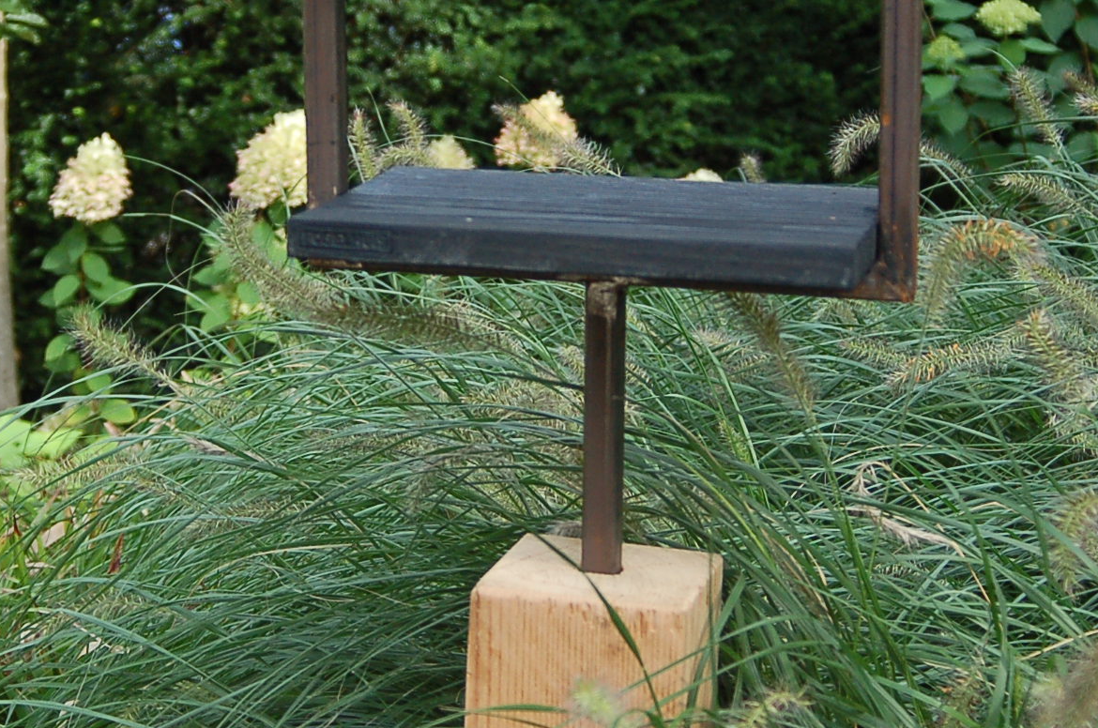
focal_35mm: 81
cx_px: 407
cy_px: 161
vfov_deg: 16.7
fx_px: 2466
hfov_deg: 25.0
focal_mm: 28
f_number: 3.3
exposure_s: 1/1000
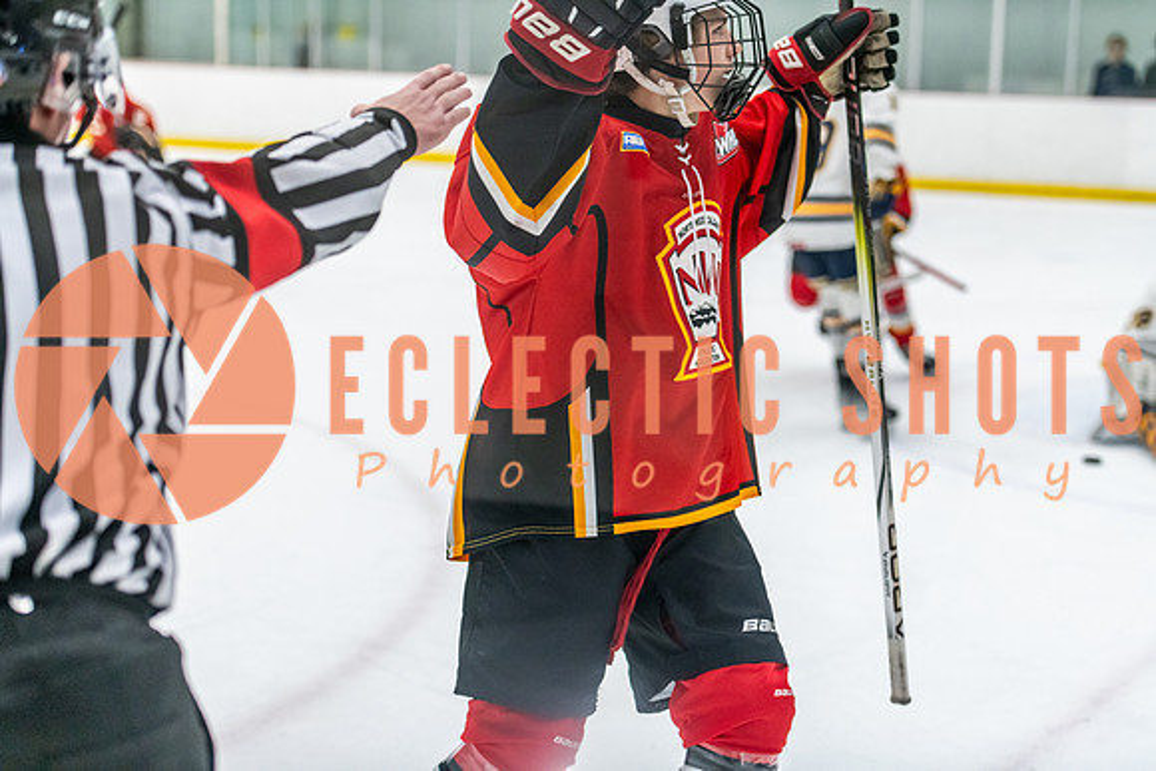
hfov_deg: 28.8
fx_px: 2248
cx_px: 578
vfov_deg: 19.5
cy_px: 386
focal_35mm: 70
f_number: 2.8
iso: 3200
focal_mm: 70
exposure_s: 1/800
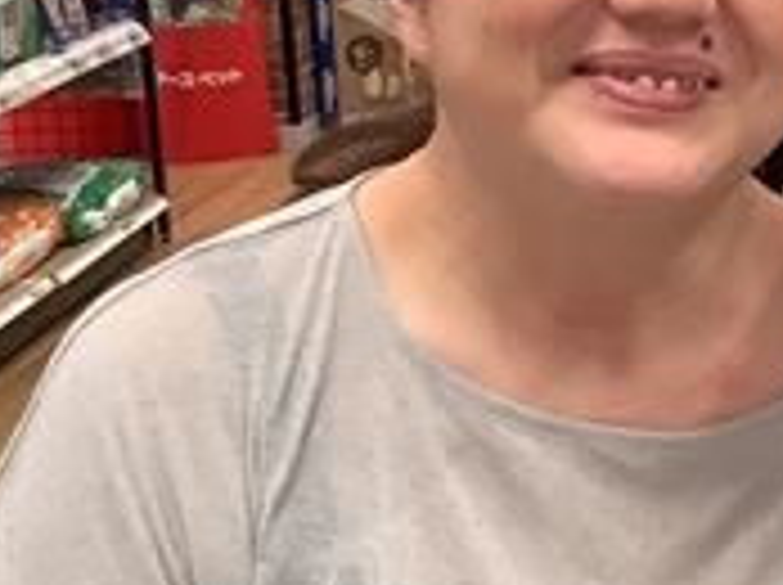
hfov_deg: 17.0
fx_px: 2417
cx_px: 1112
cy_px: 225
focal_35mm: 107
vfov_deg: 13.8
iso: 160
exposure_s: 1/60
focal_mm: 3.3
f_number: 2.4
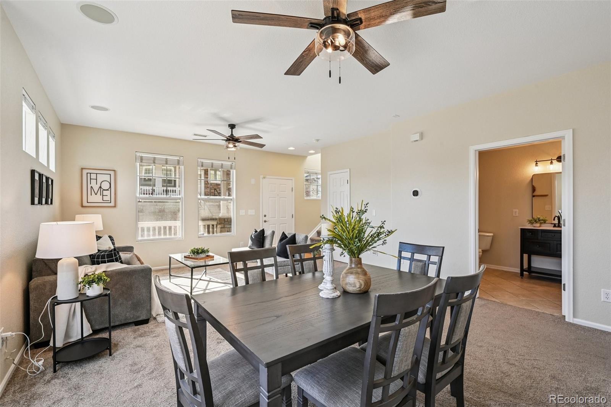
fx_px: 271
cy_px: 204
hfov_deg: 96.7
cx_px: 306
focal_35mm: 16
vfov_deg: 73.7
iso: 400
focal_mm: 16
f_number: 10
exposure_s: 1/40
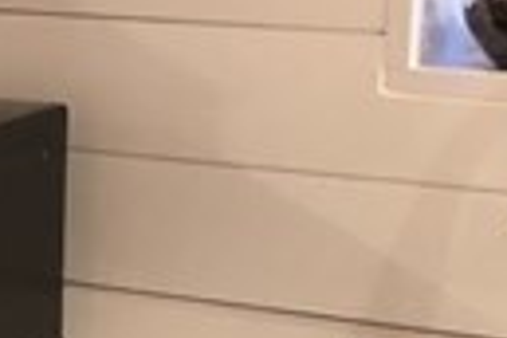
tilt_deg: -9.7
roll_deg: +1.3
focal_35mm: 173
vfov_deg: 7.9
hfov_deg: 10.6
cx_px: -586
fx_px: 2436
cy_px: 173
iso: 80
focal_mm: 4
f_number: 1.8
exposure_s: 1/7
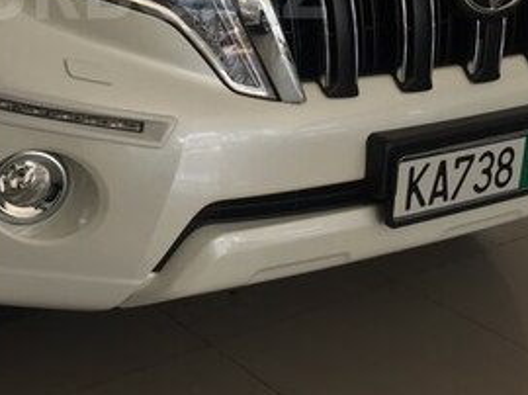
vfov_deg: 20.0
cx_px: 127
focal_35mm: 71
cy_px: -11
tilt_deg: -11.8
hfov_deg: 27.0
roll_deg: -2.8
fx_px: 1082
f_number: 2.2
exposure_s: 1/100
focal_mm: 4.15
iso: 32
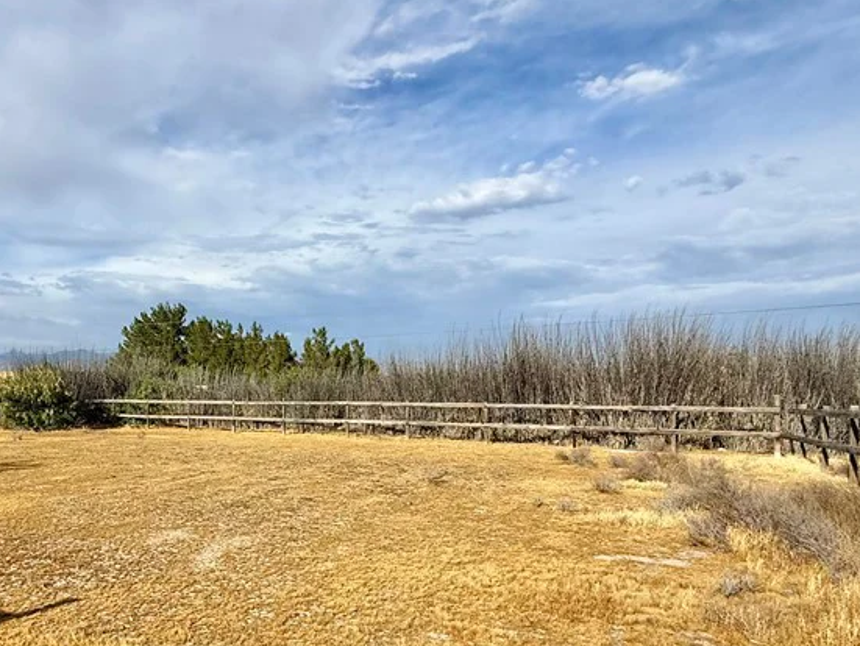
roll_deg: -0.4
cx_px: 144
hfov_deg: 60.5
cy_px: 384
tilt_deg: +1.8
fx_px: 646
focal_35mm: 26
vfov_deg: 52.8
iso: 50
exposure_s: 1/3289
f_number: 2.2
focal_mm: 2.22
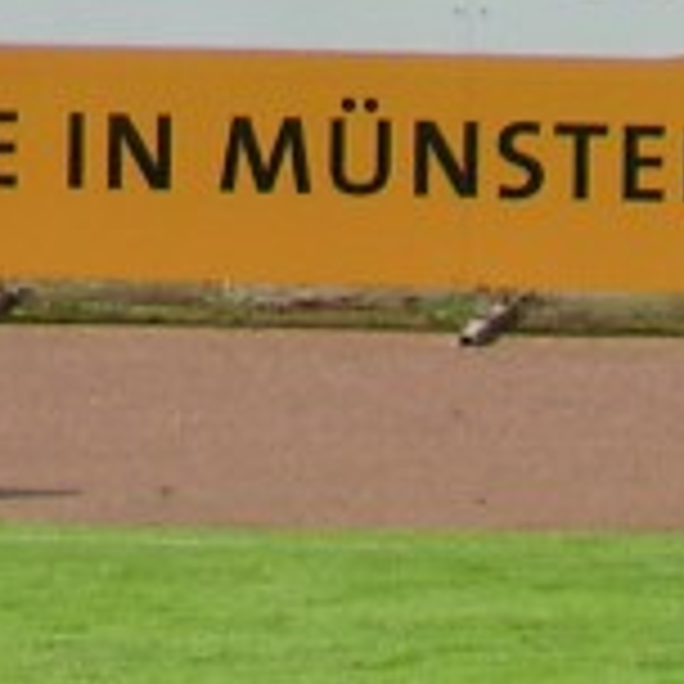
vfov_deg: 1.0
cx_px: 918
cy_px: 1328
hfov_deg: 1.0
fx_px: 39614
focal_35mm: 1772
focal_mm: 58
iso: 50
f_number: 3.5
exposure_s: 1/800
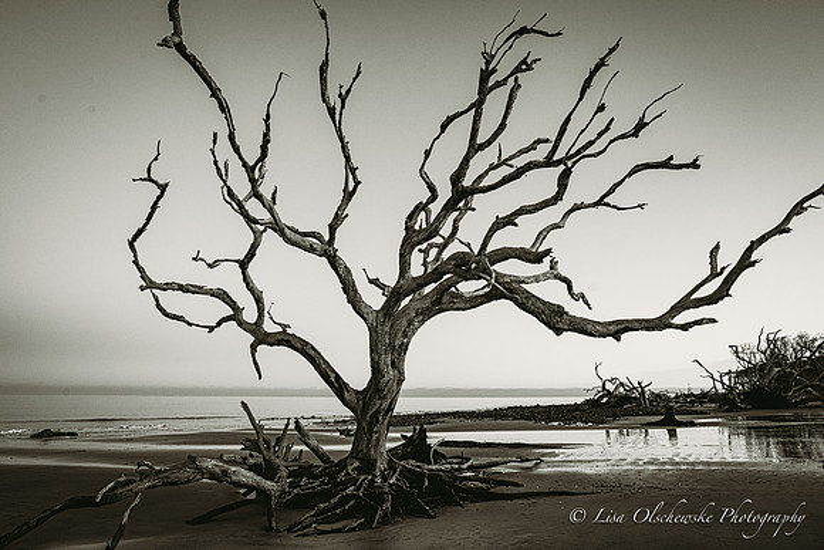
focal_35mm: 24
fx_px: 549
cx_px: 412
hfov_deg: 73.7
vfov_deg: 53.2
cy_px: 275
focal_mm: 24
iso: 1250
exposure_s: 1/125
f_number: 7.1
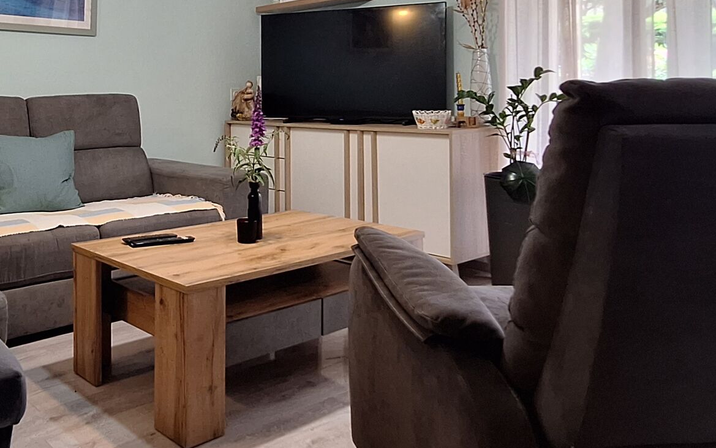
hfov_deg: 55.7
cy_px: 61
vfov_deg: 36.4
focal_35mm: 33
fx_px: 644
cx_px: 191
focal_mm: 1.74
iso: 100
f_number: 2.2
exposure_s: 1/50
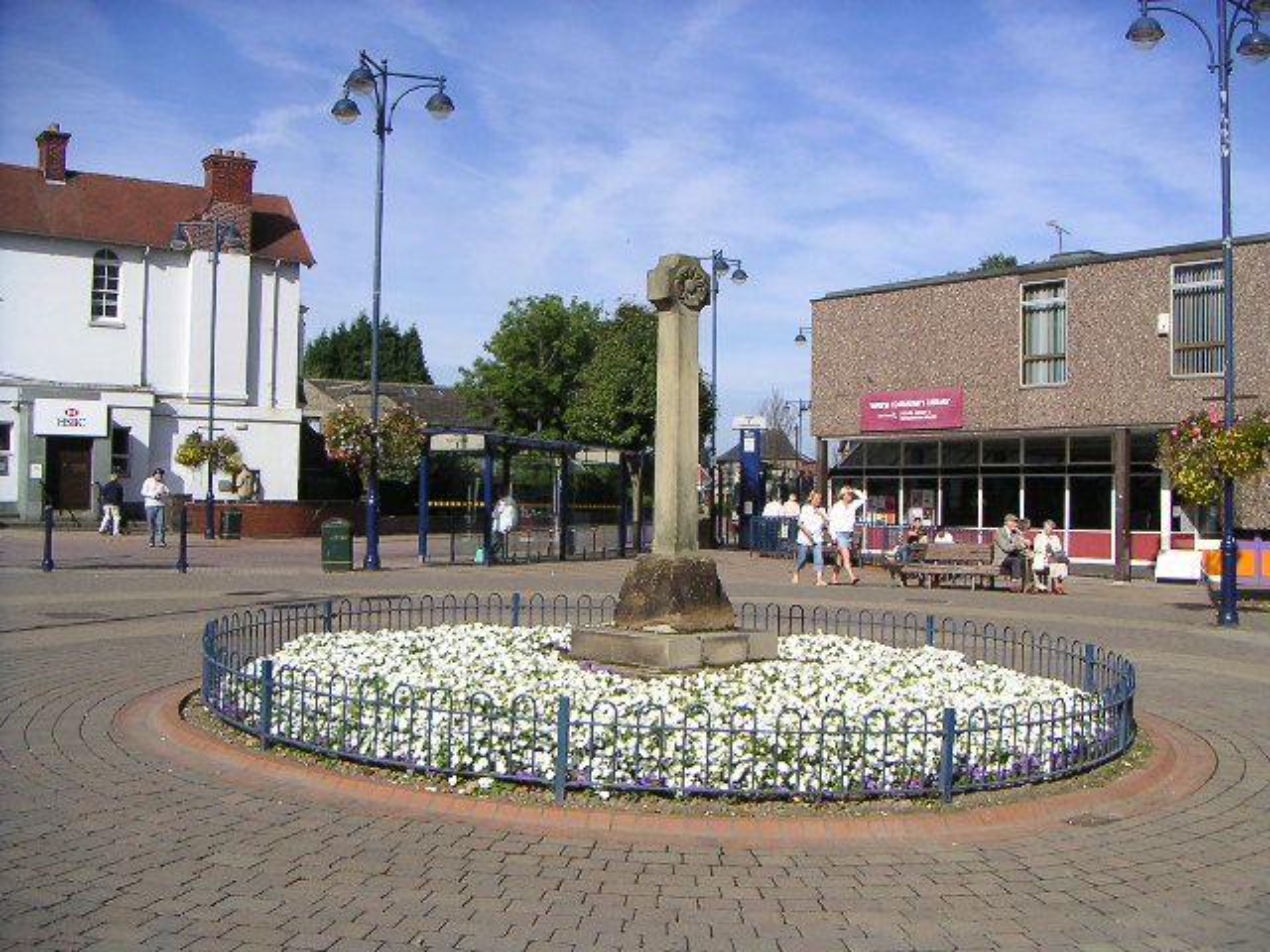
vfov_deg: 38.7
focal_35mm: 37
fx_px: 1357
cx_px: 635
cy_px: 476
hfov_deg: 50.1
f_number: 6.7
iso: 64
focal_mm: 4.8
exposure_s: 1/350
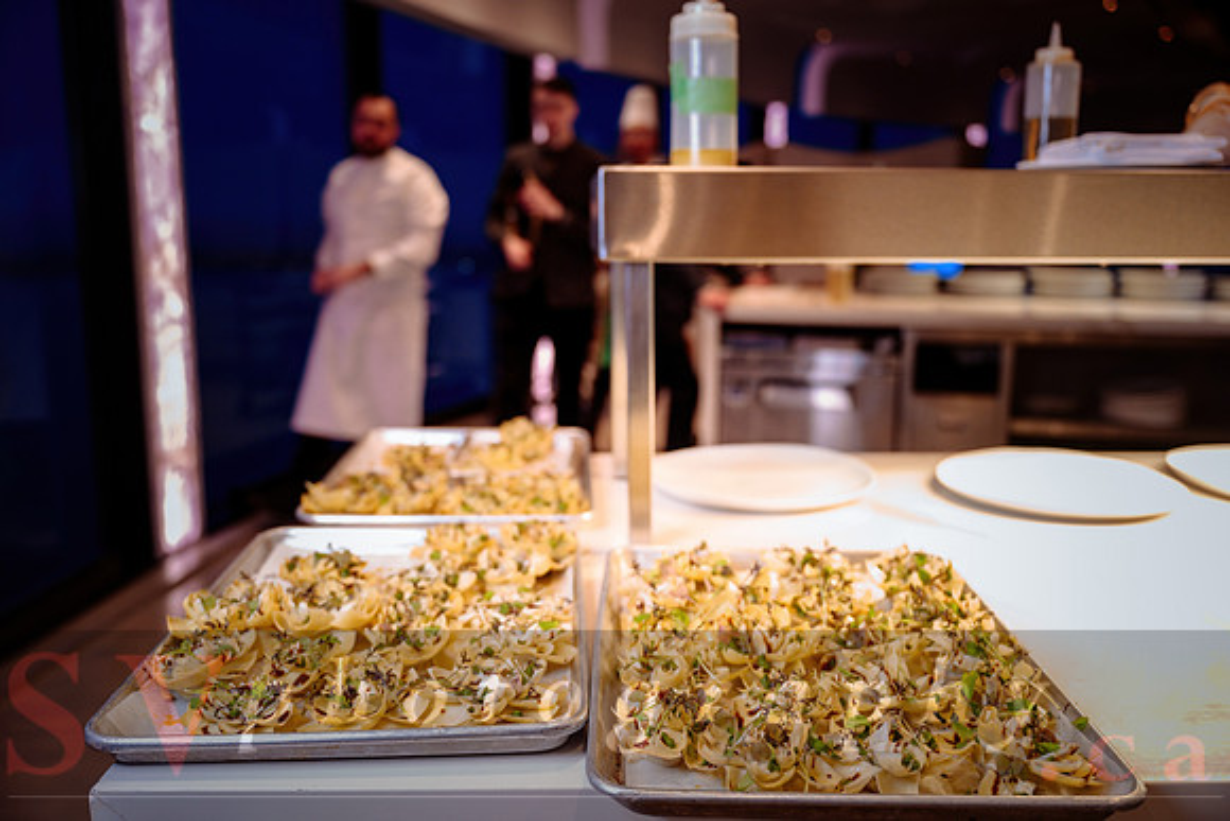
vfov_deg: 41.7
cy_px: 410
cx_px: 615
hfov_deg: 59.5
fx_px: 1076
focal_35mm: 32
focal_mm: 31.5
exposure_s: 1/30
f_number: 2.8
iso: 800
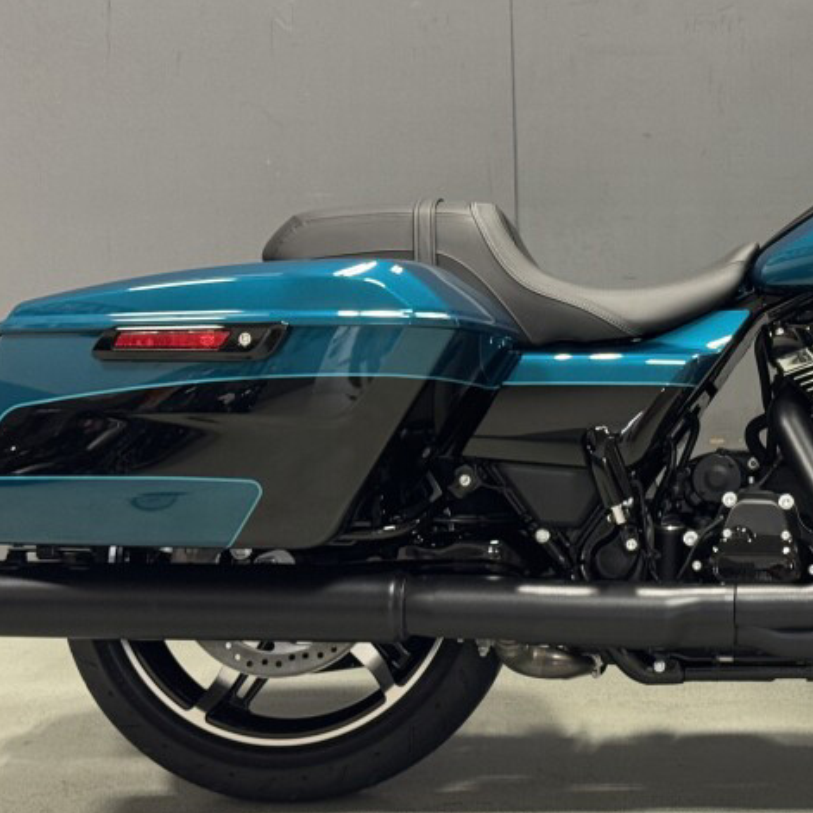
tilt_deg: -9.7
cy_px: 325
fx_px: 2551
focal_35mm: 96
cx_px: 804
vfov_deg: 18.1
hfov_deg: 17.7
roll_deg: +0.1
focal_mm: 6.76
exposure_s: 1/40
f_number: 1.78
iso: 250
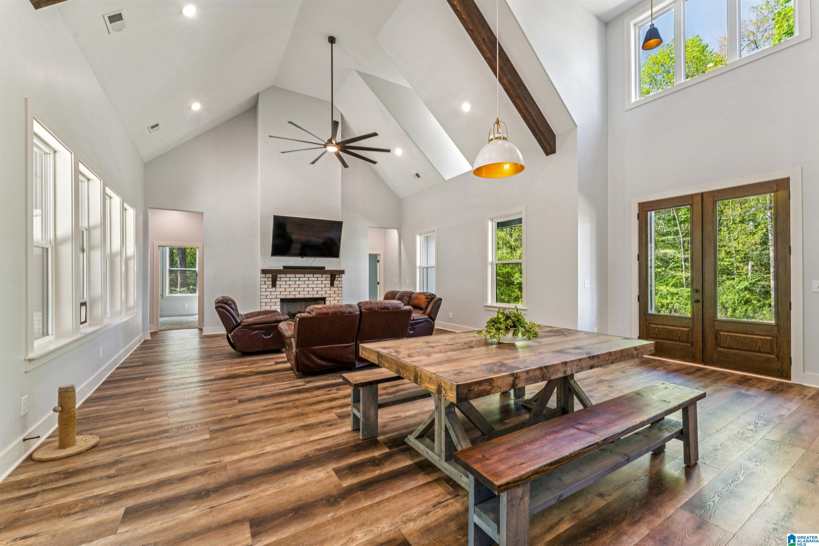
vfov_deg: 78.5
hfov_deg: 101.5
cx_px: 410
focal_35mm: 15
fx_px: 334
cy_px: 273
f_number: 13
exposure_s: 1/6
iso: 400
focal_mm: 14.7
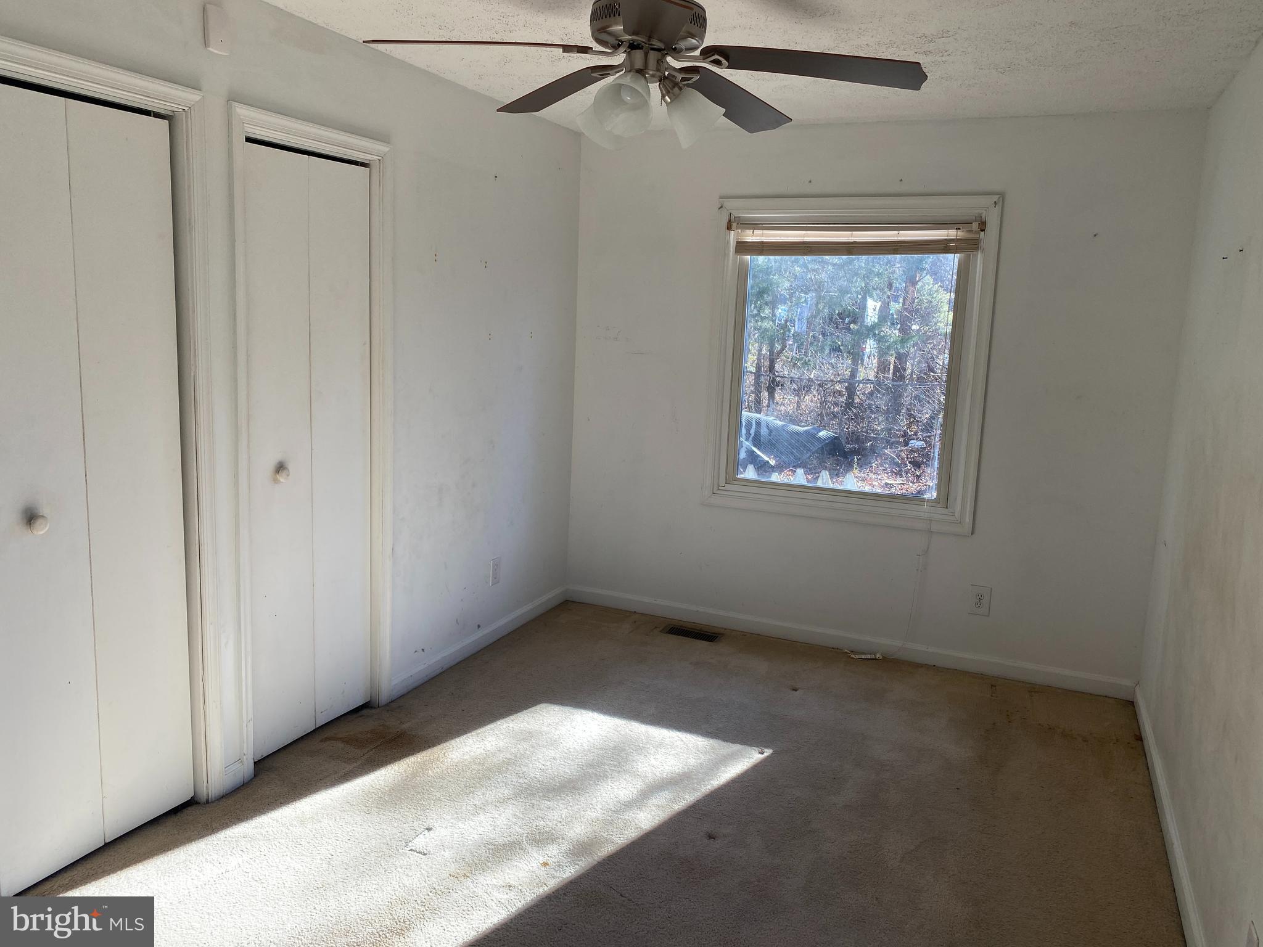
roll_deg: -2.4
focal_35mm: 26
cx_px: 632
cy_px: 474
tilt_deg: -7.4
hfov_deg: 67.3
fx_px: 949
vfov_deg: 53.1
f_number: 1.8
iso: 32
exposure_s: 1/159
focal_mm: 4.25
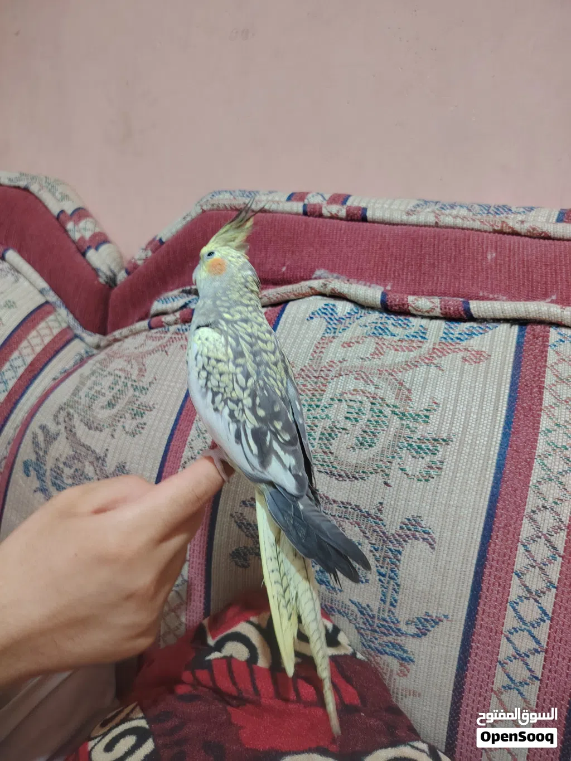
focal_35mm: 24
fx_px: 528
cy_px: 380
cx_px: 286
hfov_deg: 56.8
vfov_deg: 71.6
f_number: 1.75
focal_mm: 5.25
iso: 1800
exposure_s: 1/25
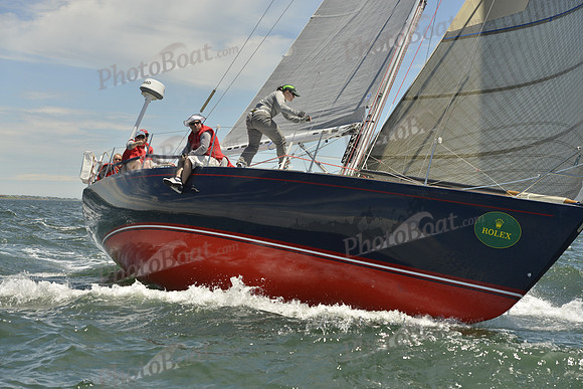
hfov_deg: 28.8
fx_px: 1134
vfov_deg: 19.5
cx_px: 292
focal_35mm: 70
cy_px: 194
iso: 280
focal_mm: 70
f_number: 6.3
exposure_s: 1/1600
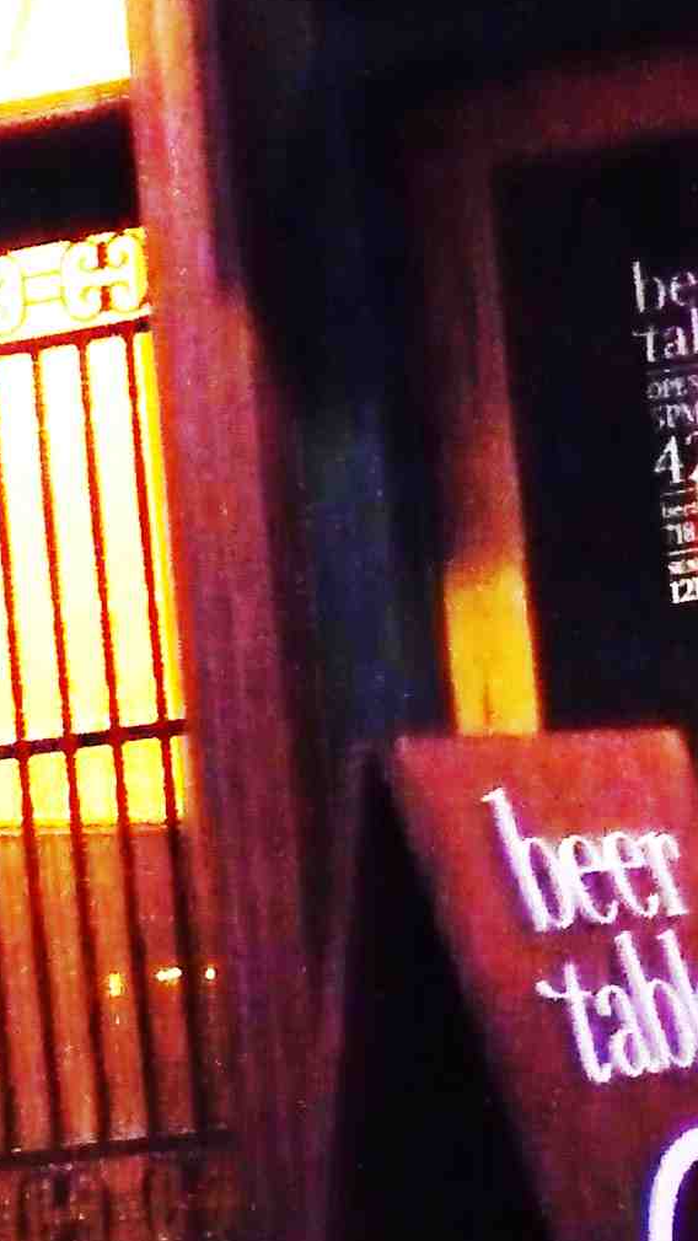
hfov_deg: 9.7
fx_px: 3883
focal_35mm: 118
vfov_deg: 18.1
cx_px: 1299
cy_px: 463
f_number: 3.3
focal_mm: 5.2
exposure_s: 1/8
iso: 800
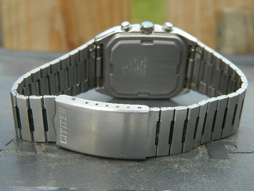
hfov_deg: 33.8
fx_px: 418
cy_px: 96
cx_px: 127
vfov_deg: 25.7
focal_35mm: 57
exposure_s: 1/100
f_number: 3.8
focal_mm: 10.2
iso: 80
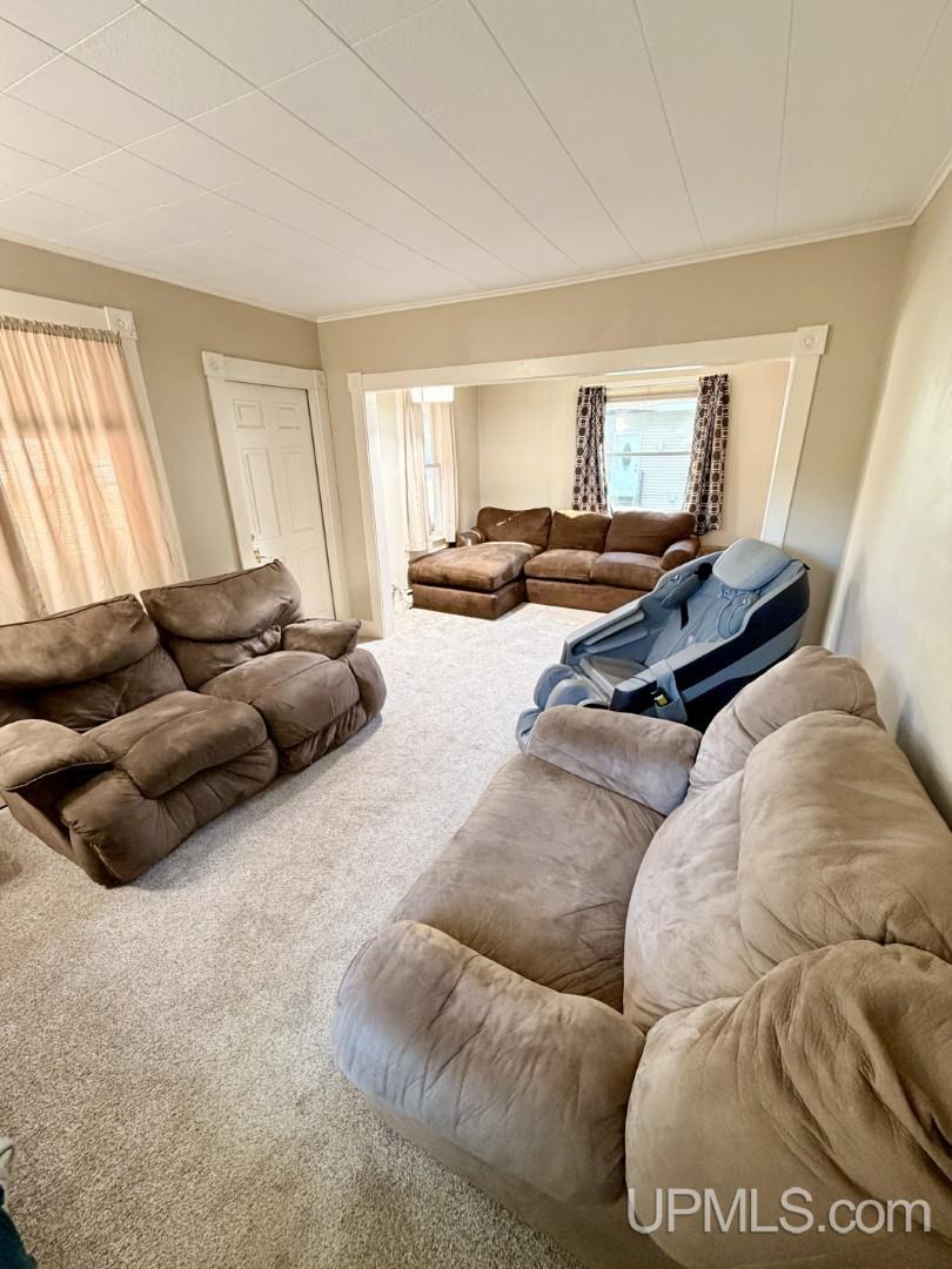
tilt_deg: -20.4
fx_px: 513
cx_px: 476
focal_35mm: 14
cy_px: 634
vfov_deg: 102.1
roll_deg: +0.9
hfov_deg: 85.7
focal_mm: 2.22
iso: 500
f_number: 2.2
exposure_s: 1/60
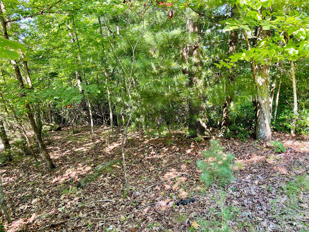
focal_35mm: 26
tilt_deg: -14.6
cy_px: 116
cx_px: 154
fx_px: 232
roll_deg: +3.3
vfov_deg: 53.1
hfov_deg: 67.3
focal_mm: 4.25
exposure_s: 1/121
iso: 80
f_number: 1.8
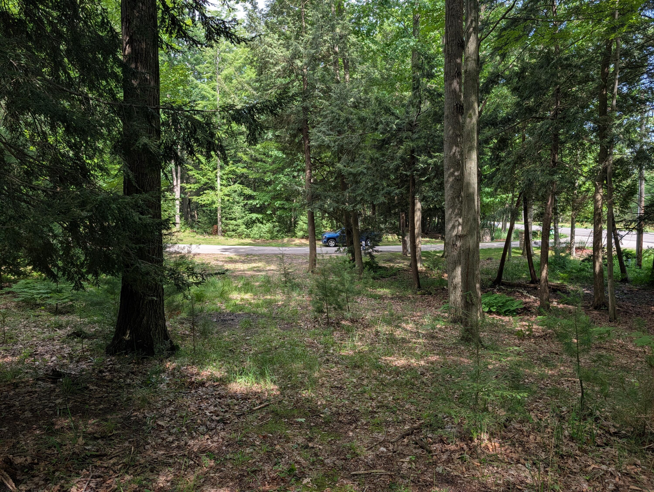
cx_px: 327
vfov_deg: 56.9
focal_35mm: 24
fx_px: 454
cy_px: 246
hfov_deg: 71.5
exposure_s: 1/290
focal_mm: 6.9
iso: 19
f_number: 1.68
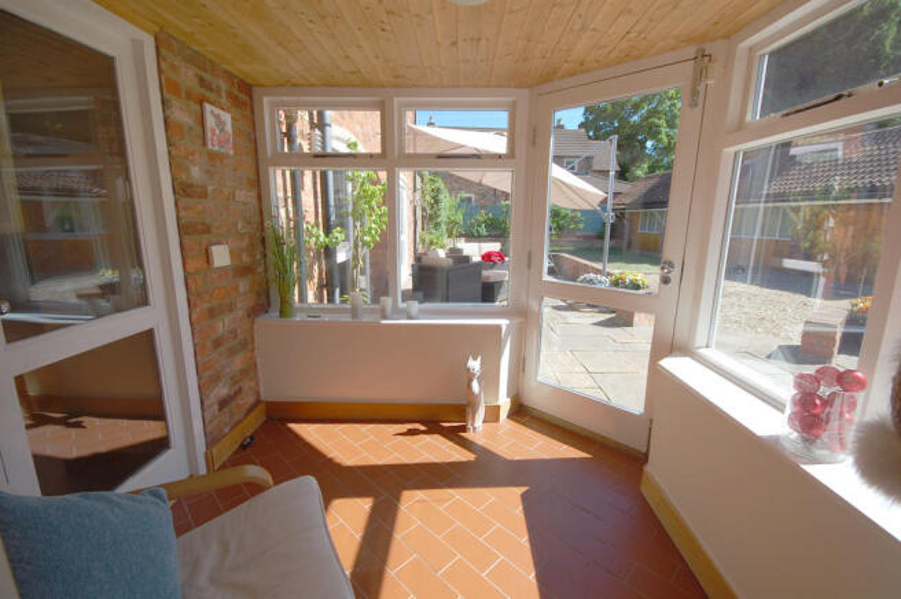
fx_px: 525
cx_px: 450
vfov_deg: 59.4
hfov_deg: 81.3
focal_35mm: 21
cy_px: 300
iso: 200
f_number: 8
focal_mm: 14
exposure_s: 1/250
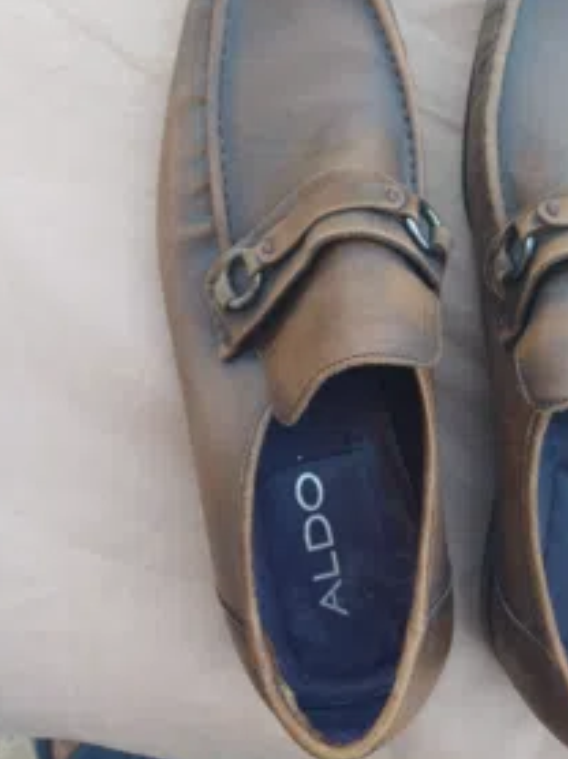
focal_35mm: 36
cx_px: 380
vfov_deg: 50.7
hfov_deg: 39.1
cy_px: 270
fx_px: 789
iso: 64
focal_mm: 4.65
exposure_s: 1/100
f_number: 1.8
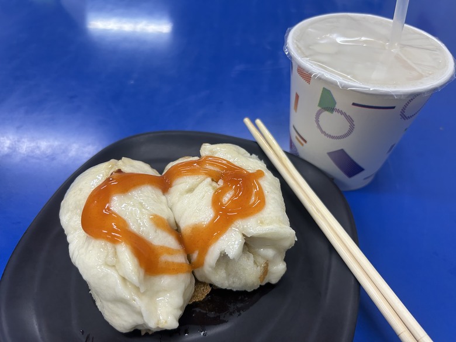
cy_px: 171
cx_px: 228
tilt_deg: -44.7
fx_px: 343
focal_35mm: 26
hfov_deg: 67.3
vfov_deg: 53.1
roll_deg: -0.5
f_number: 1.5
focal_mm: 5.7
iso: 125
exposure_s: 1/120
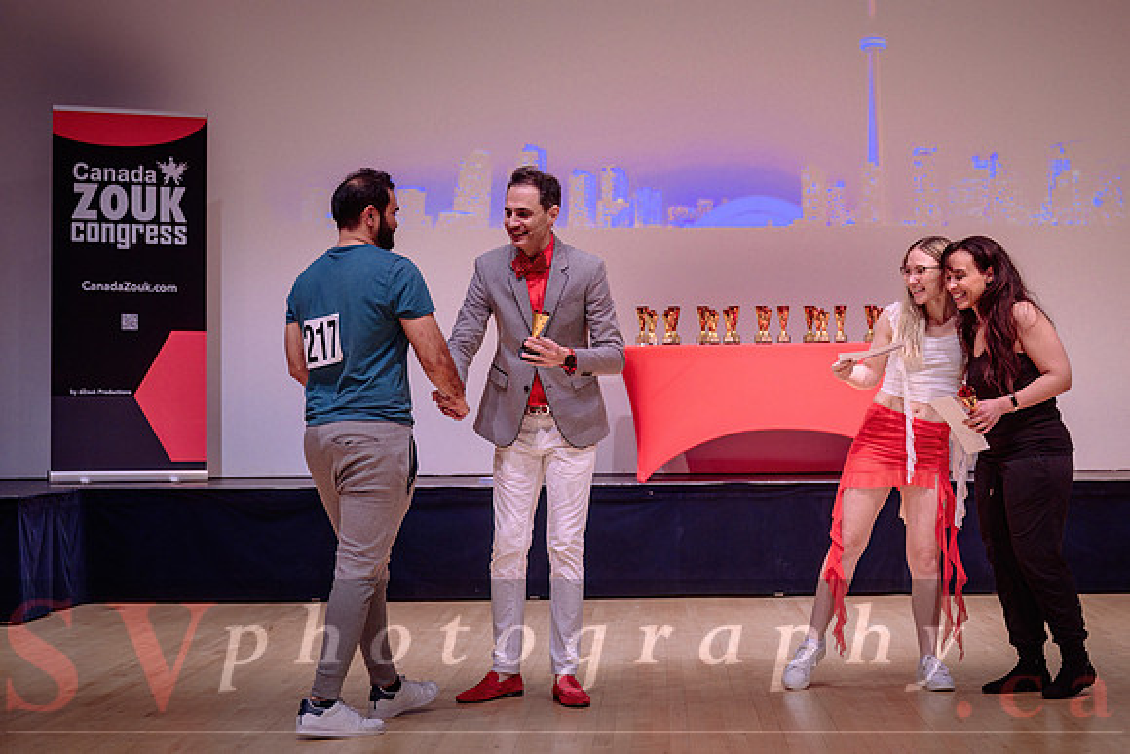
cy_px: 319
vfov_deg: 19.6
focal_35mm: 70
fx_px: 2183
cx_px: 683
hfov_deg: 28.9
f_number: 3.2
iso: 1250
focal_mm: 55
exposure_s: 1/250
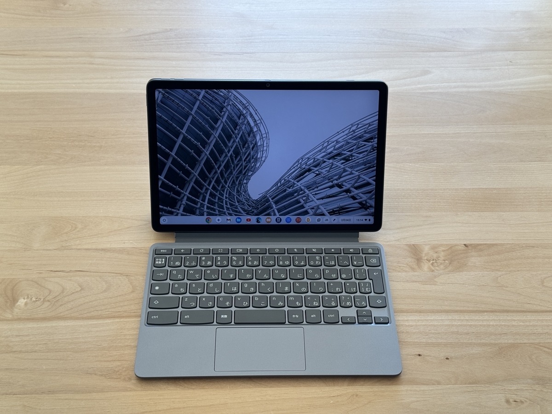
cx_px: 276
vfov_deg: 30.3
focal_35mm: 48
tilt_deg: -45.9
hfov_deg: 39.7
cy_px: 207
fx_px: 765
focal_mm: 6.76
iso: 64
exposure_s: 1/117
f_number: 1.78
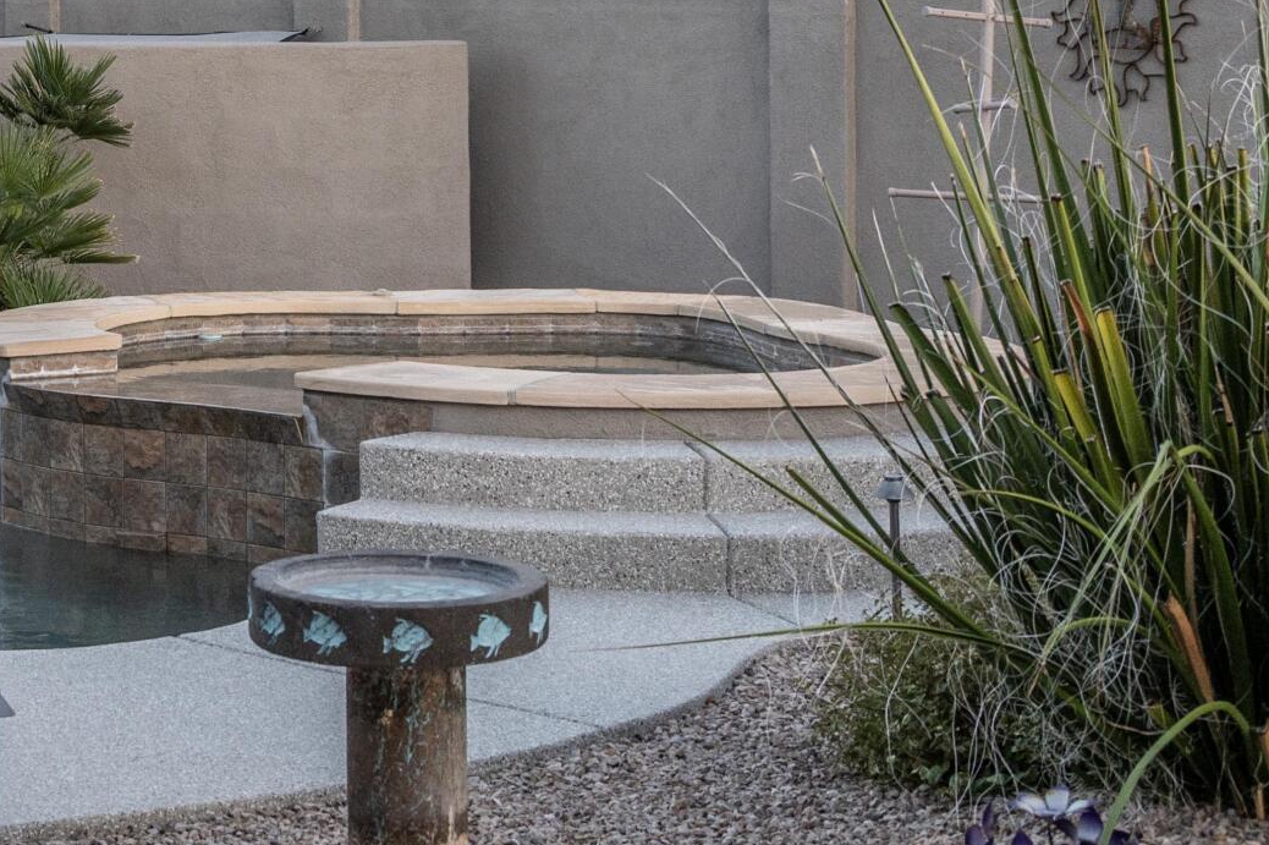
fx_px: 3664
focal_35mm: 104
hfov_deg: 19.0
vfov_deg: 13.0
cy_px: 20
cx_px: -35
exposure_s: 1/320
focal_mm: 36
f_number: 4.8
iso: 800
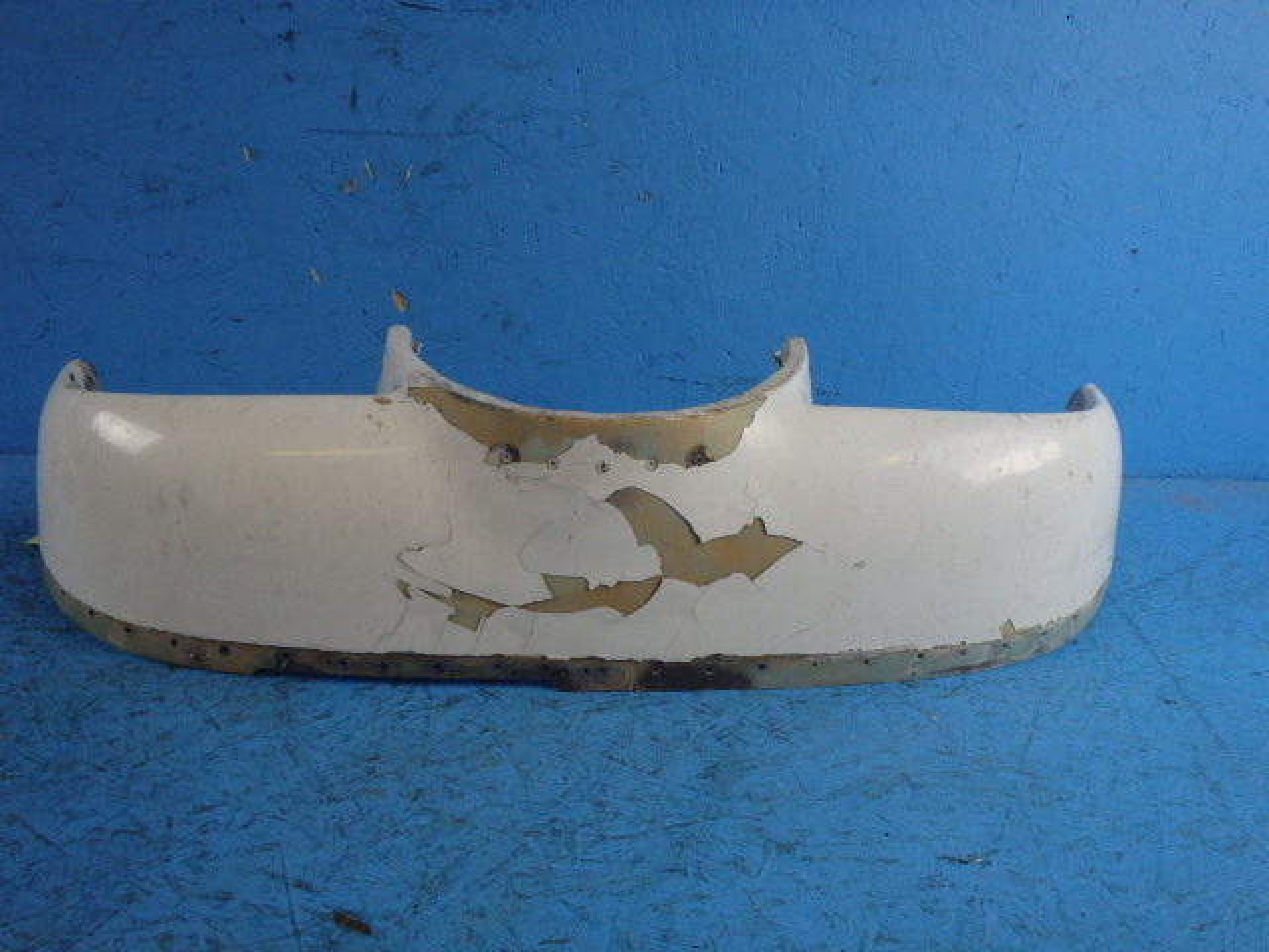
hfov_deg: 63.4
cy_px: 476
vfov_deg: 49.7
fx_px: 1026
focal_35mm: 28
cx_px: 634
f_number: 3.9
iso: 200
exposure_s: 1/60
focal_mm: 5
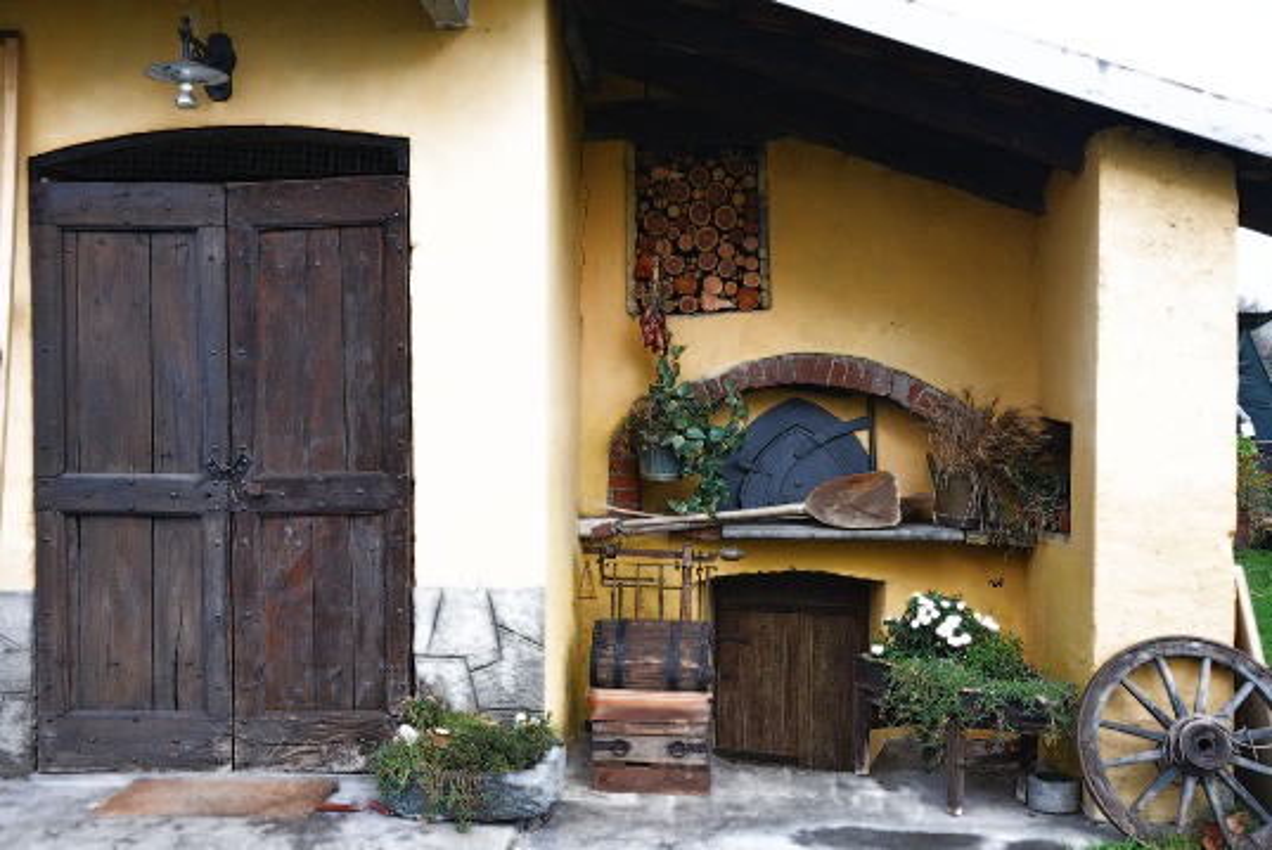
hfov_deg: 46.4
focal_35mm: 42
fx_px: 1485
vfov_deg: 32.0
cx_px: 636
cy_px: 425
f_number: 5
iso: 1250
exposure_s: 1/640
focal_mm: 42
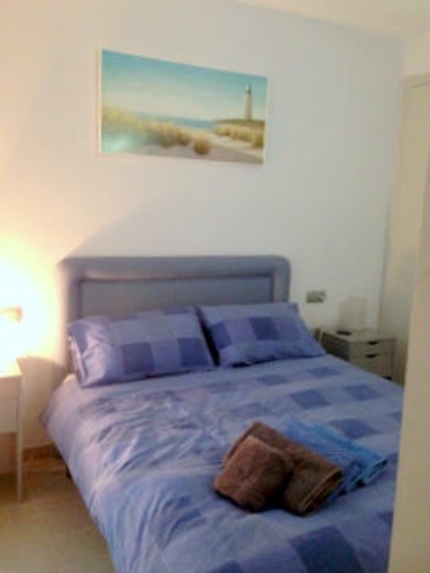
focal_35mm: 33
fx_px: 547
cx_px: 215
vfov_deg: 55.4
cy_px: 286
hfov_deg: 42.9
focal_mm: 4.12
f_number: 2.4
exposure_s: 1/15
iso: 500
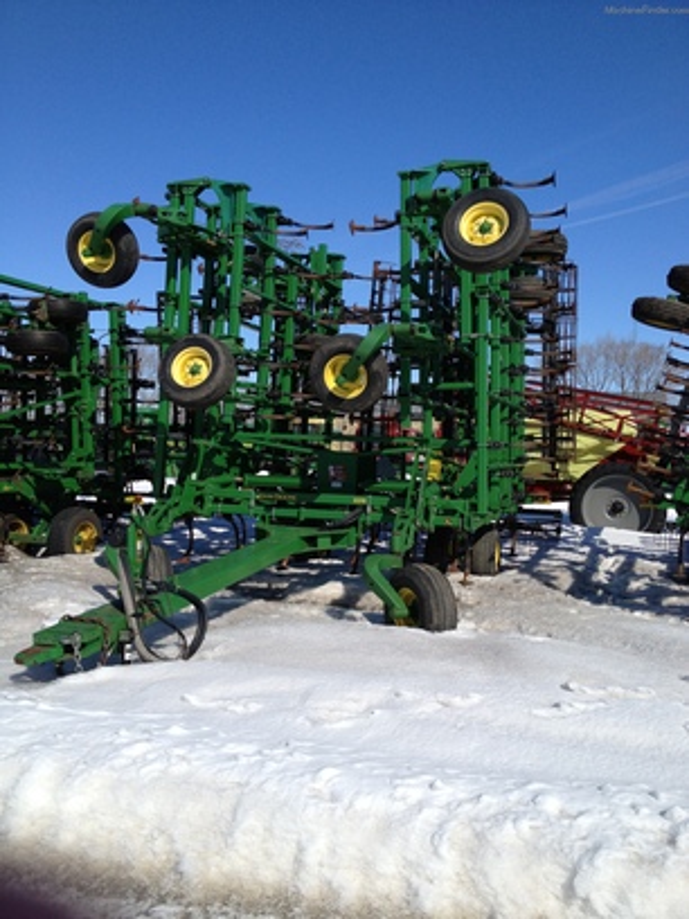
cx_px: 344
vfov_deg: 52.6
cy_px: 460
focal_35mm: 35
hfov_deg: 40.7
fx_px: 929
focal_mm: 4.28
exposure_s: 1/3460
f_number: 2.4
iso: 50
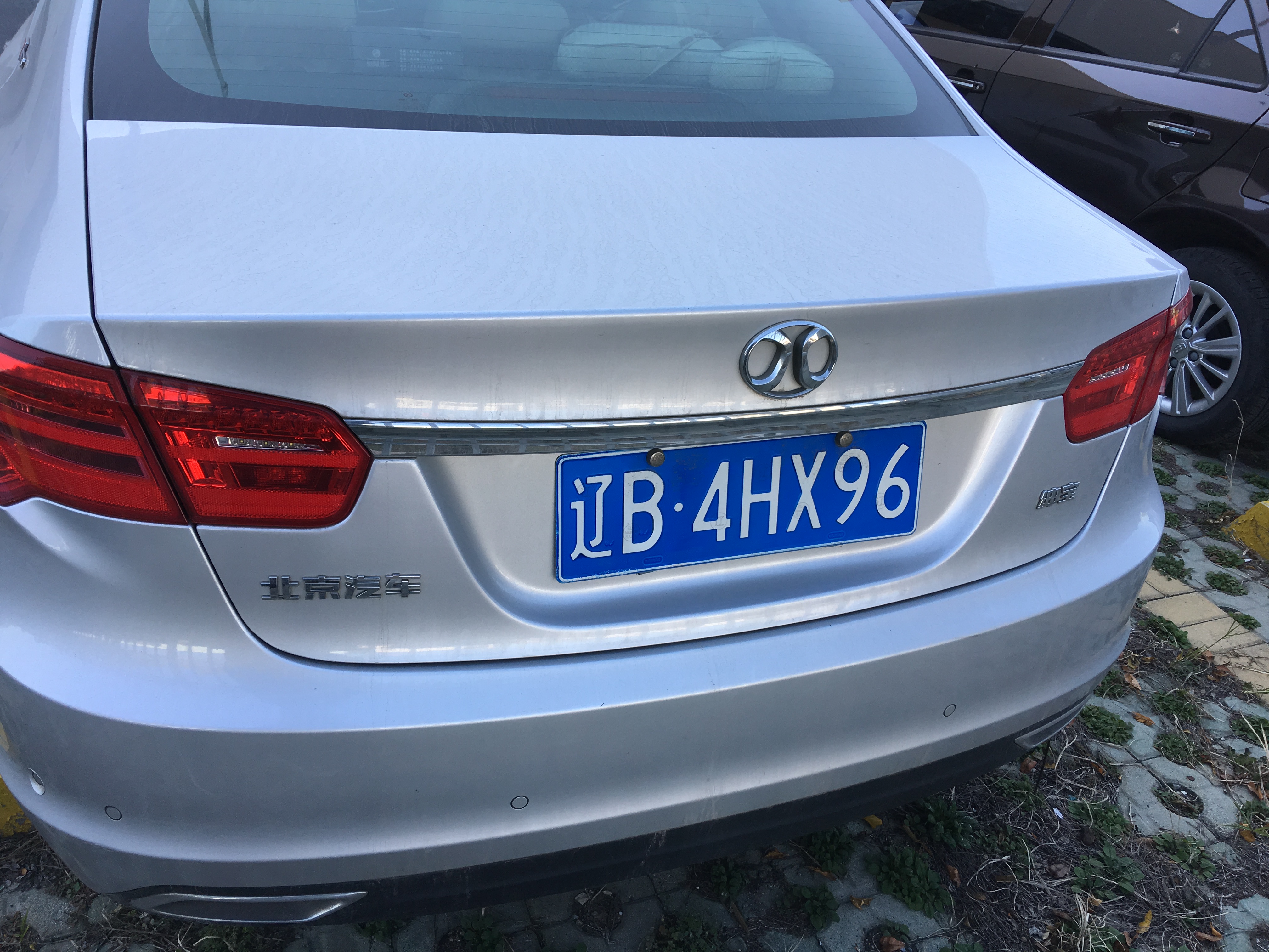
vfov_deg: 48.2
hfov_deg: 61.7
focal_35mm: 29
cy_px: 476
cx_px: 634
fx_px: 1063
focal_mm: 4.15
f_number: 2.2
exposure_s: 1/264
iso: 25
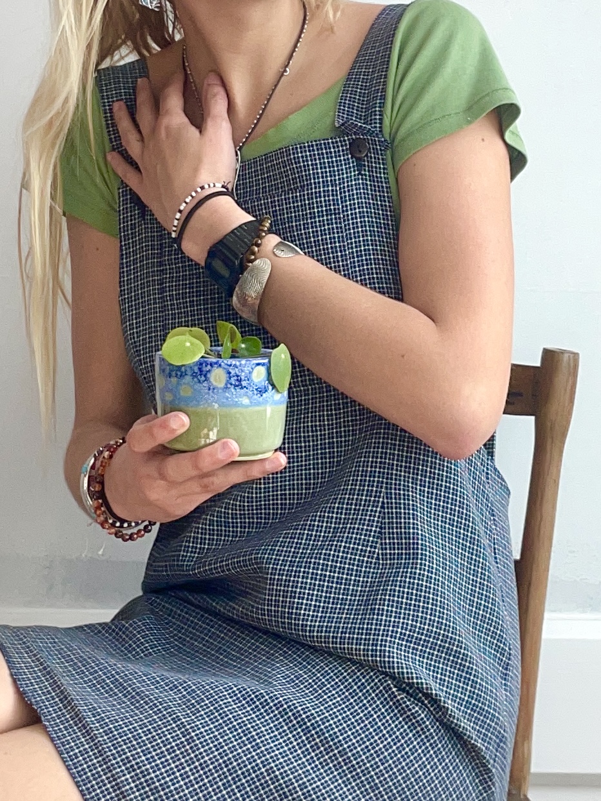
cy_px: 400
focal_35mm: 26
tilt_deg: +2.0
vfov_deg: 67.3
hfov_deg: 53.1
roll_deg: -0.9
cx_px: 300
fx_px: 602
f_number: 1.6
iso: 32
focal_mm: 4.2
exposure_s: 1/545
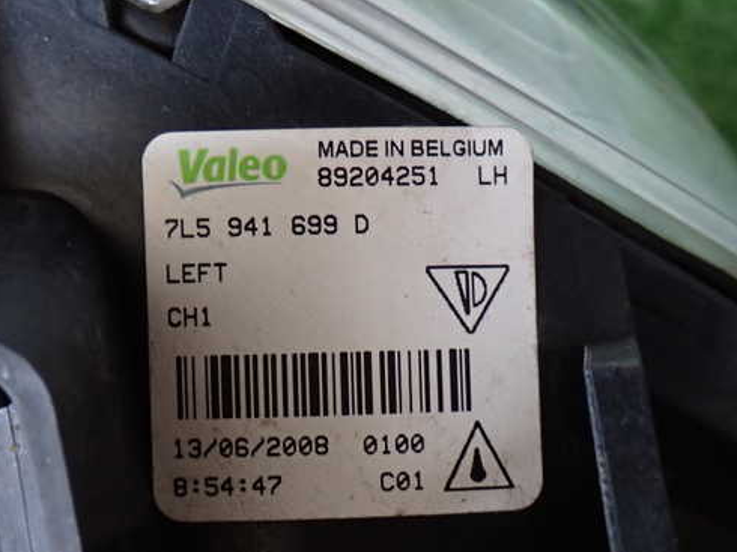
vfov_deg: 17.0
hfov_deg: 22.5
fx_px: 1851
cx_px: 372
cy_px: 299
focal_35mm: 87
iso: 500
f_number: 3.9
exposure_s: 1/60
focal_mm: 12.73
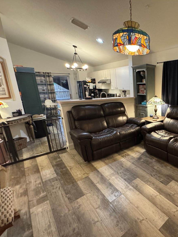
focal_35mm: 19
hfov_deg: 59.0
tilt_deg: -16.0
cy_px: 120
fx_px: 130
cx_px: 159
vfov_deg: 84.7
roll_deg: -0.7
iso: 800
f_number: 2.2
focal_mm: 2.22
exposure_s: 1/60
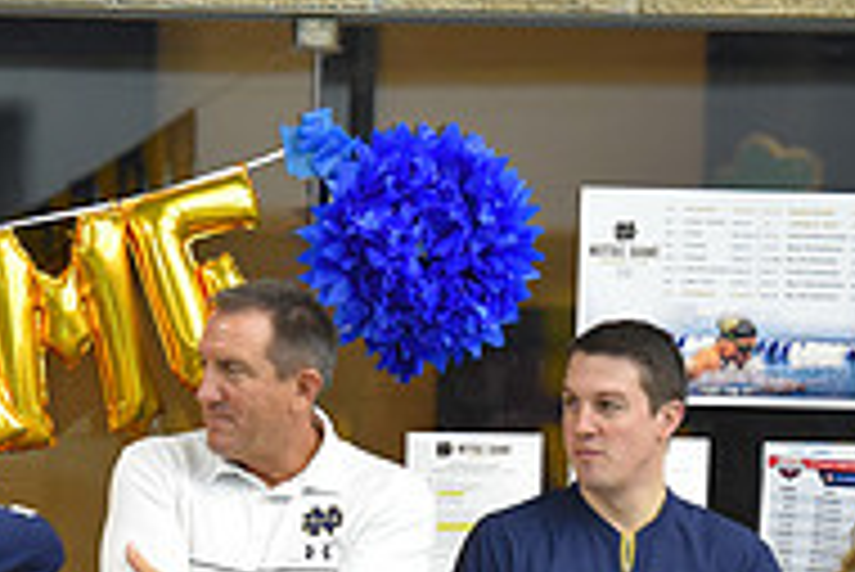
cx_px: 58
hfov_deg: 4.3
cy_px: 799
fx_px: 11266
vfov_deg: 2.9
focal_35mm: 474
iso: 2800
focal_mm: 155
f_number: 2.8
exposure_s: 1/500
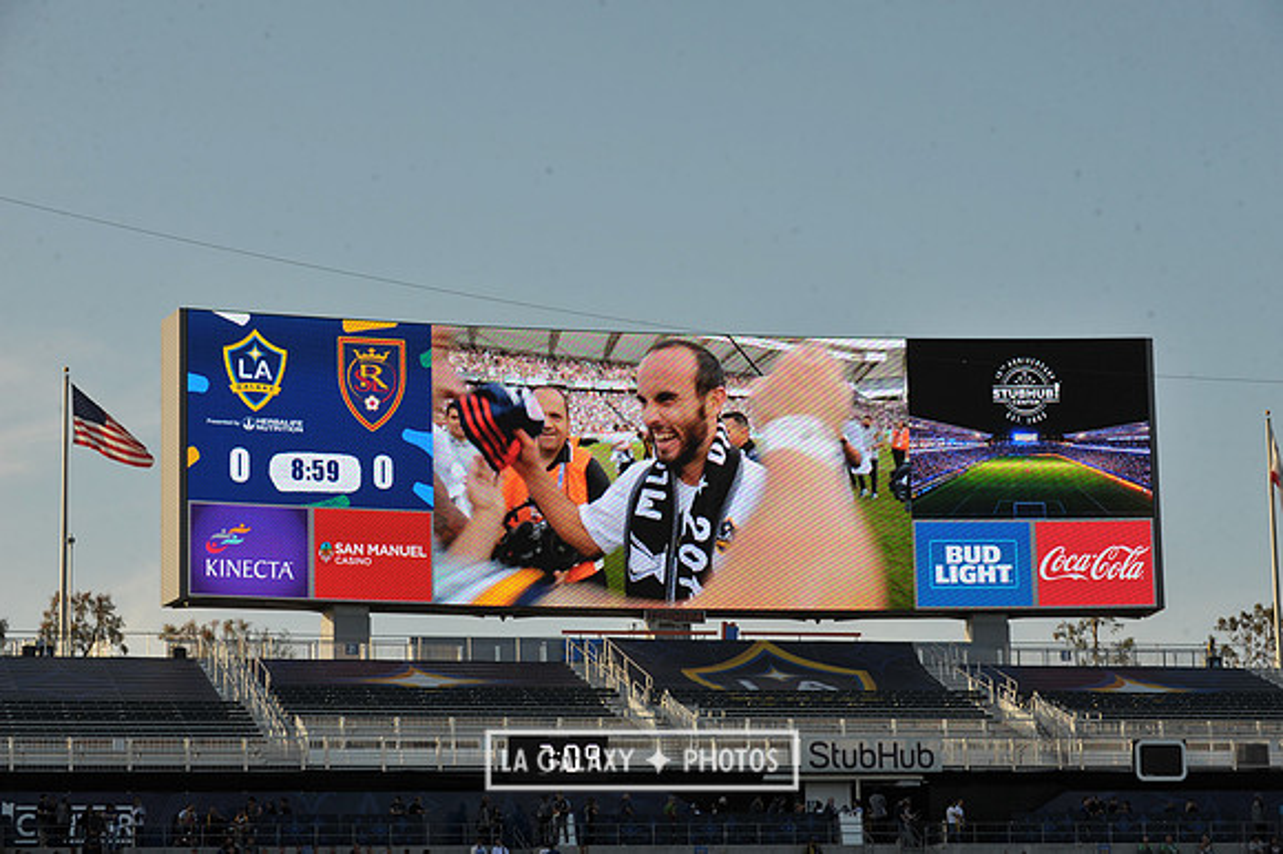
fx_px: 3740
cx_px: 642
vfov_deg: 13.0
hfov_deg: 19.5
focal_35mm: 105
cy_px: 427
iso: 400
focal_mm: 105
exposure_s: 1/500
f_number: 11
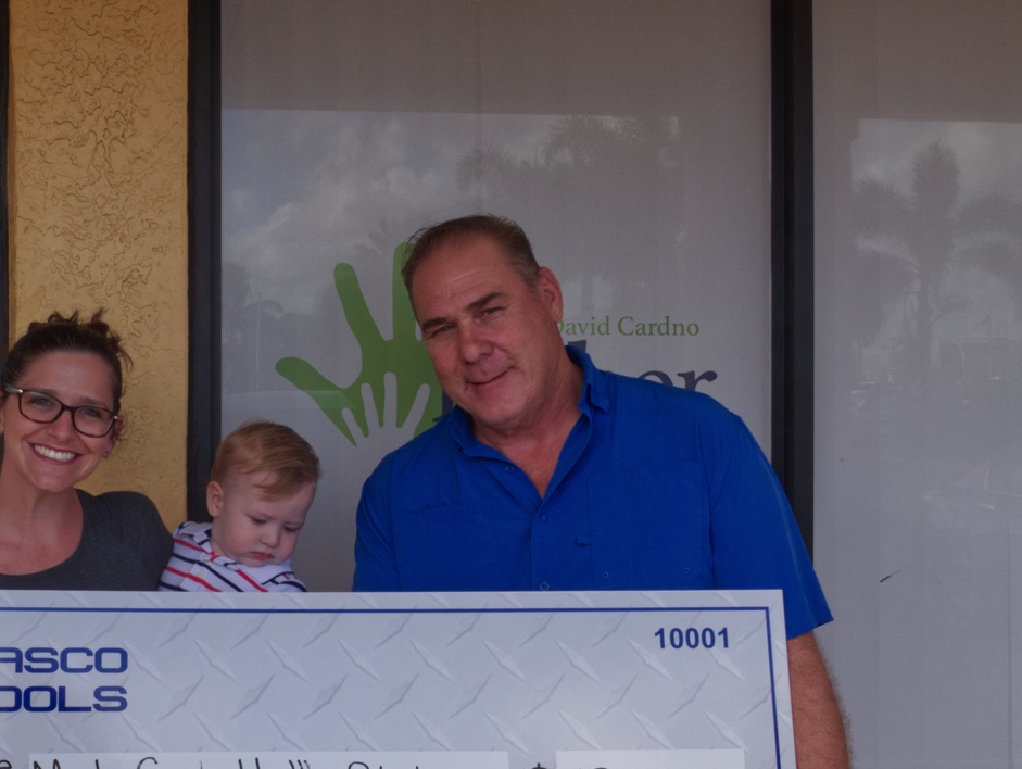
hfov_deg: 36.6
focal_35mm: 51
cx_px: 263
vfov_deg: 27.6
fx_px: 1507
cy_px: 685
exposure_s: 1/125
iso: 200
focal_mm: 12
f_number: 10
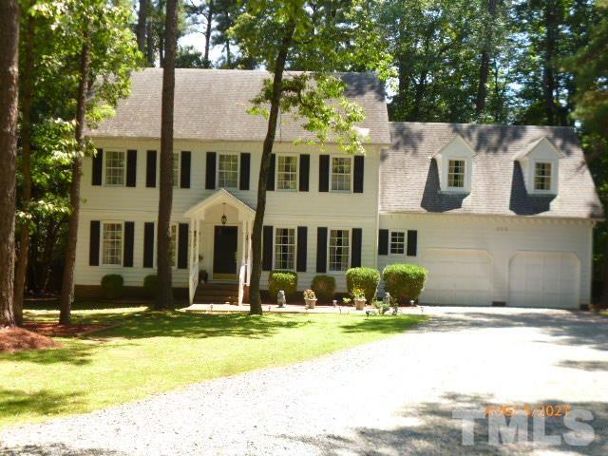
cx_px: 304
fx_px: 773
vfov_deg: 32.9
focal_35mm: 44
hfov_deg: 42.9
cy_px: 228
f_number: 3.4
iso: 100
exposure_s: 1/200
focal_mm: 7.9
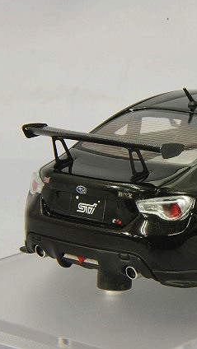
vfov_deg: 12.2
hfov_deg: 6.8
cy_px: 174
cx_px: 214
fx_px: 1641
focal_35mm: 177
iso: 400
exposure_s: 1
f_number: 32
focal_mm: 75
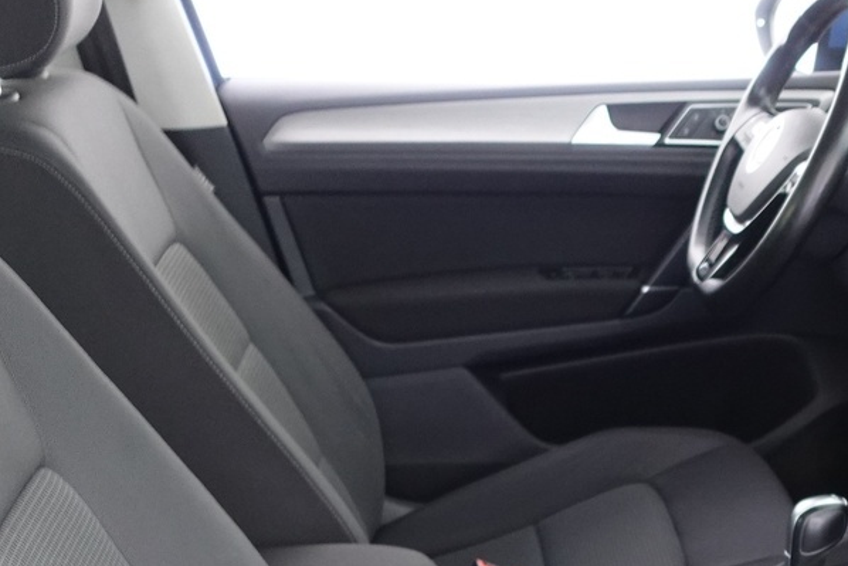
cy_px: 714
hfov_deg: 30.3
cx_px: 661
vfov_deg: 19.5
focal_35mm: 65
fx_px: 1531
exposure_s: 1/13
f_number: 1.8
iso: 800
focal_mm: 9.4
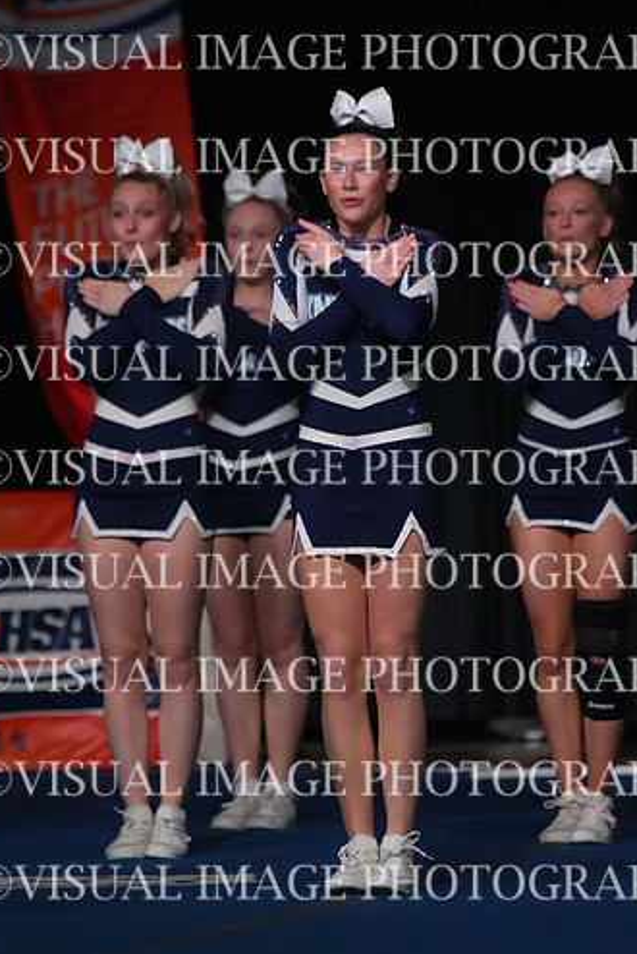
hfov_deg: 3.5
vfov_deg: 5.2
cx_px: 348
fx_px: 10574
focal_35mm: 399
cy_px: 415
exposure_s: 1/1250
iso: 16000
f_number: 5.6
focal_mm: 340
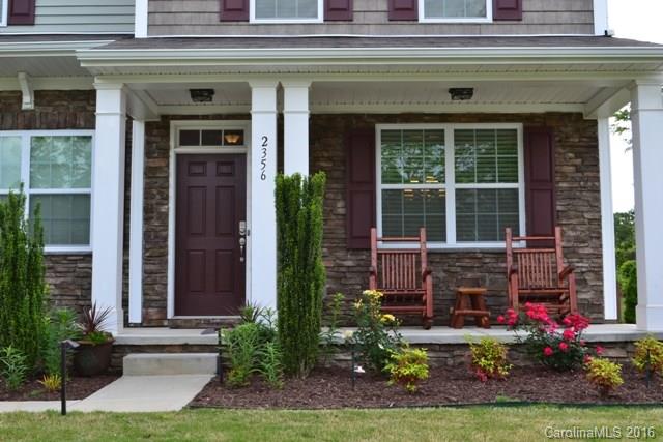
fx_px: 829
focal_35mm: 45
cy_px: 221
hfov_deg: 43.6
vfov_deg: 29.9
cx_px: 332
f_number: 9
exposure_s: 1/160
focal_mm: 30
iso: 400
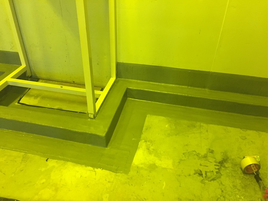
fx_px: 225
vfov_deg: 48.2
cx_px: 134
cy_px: 100
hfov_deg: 61.7
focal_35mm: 29
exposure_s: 1/33
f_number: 2.2
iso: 200
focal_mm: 4.15
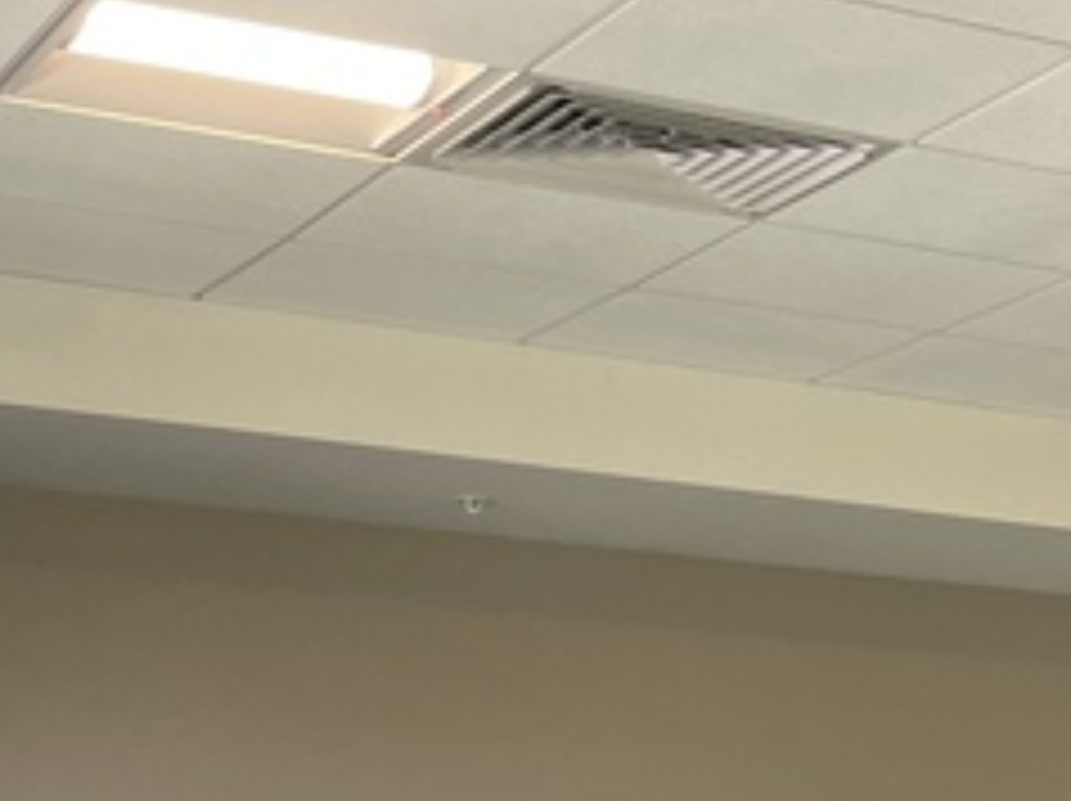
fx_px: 3462
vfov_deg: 12.3
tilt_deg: -5.7
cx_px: 1714
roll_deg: +0.8
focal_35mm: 112
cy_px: 1350
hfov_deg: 15.8
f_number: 1.6
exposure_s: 1/60
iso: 64
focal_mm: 4.2
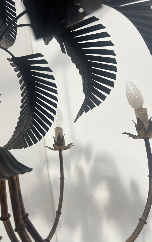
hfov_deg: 44.4
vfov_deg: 66.5
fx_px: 186
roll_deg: +8.2
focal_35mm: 28
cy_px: 121
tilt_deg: +9.8
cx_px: 64
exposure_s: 1/121
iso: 50
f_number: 1.5
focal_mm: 5.7
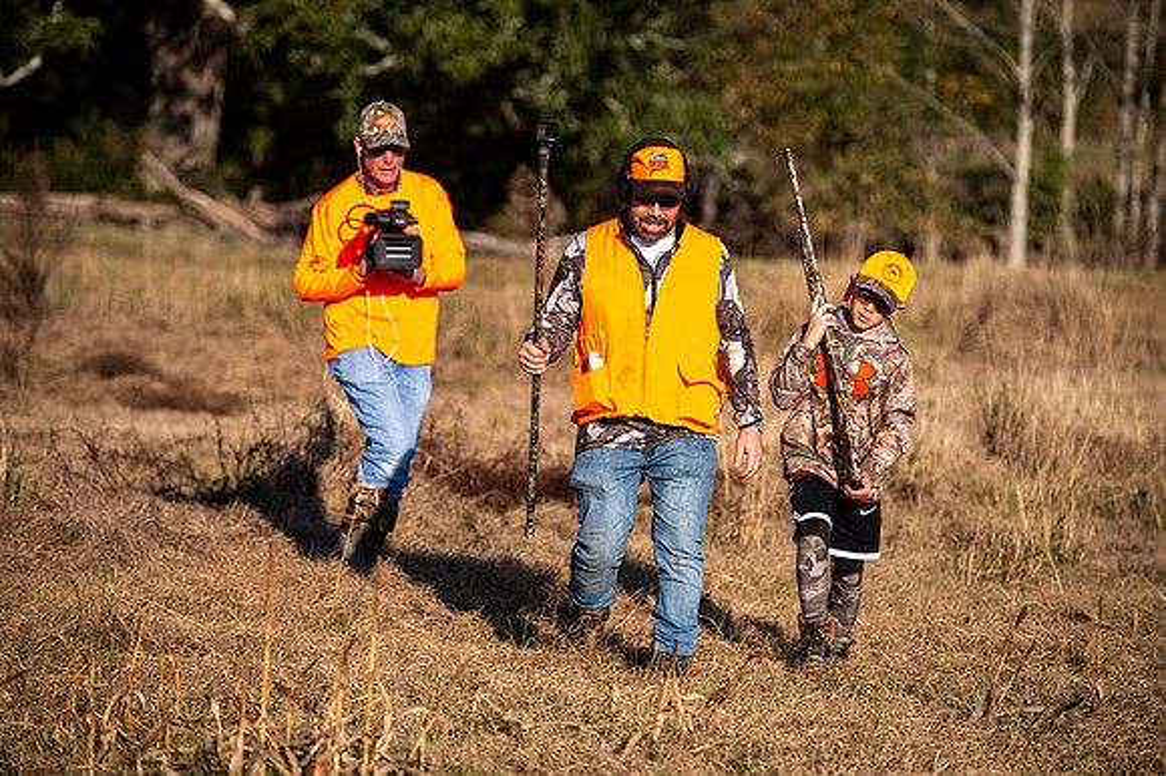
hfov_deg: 12.1
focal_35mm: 170
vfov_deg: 8.1
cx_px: 583
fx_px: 5503
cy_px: 388
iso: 200
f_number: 4
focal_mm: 170
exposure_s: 1/2500
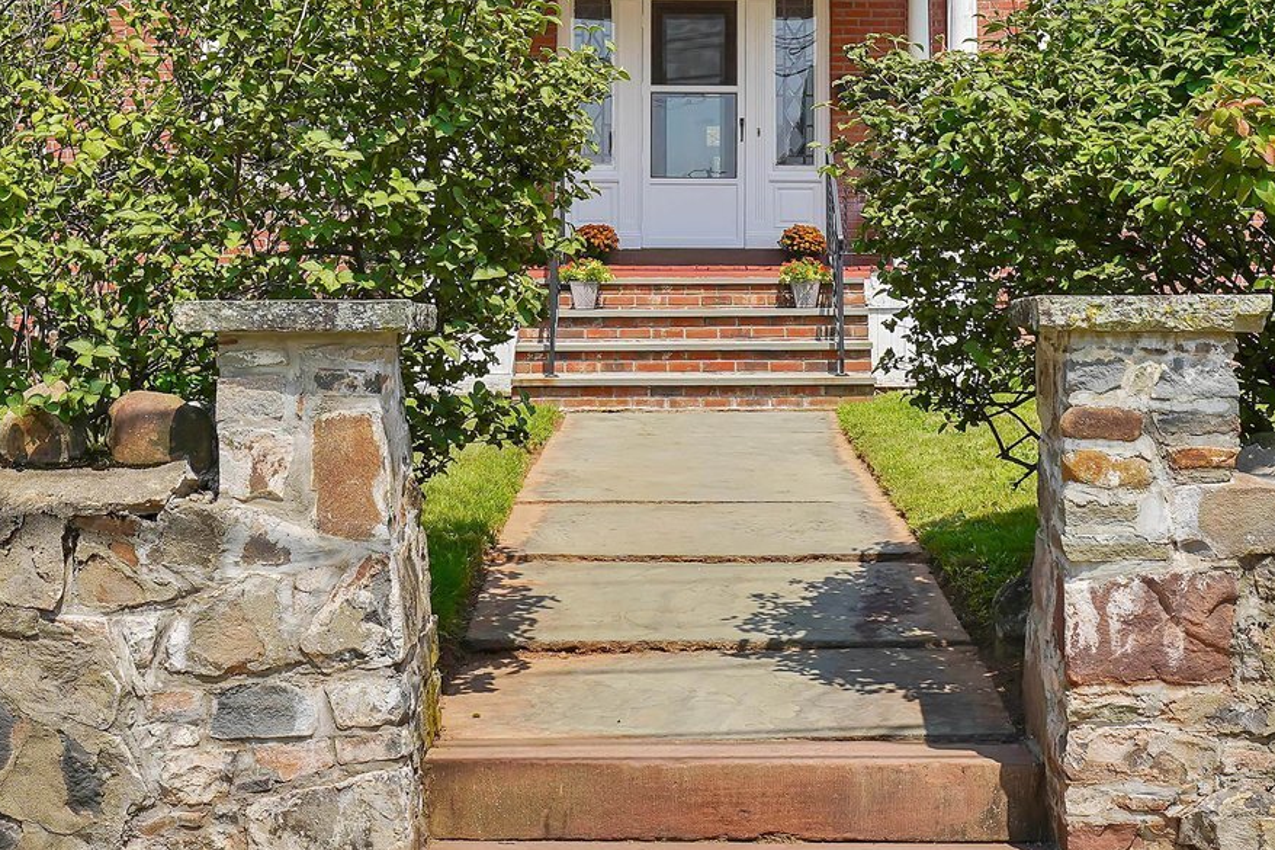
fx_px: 1983
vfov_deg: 22.5
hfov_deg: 35.6
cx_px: 687
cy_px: -129
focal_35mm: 56
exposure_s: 1/200
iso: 100
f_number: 10
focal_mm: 24
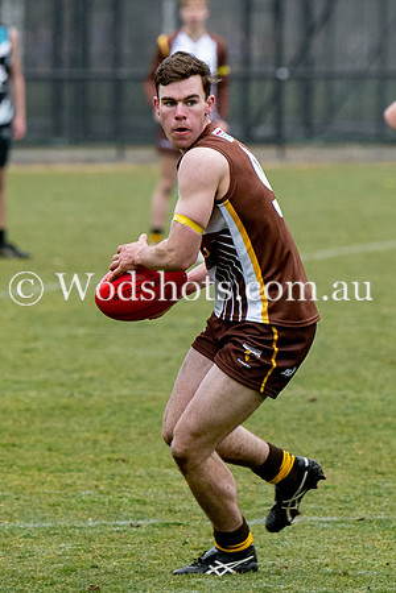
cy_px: 282
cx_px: 171
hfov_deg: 1.8
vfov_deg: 2.7
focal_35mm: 756
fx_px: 12473
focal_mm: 180
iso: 450
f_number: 4
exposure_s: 1/800
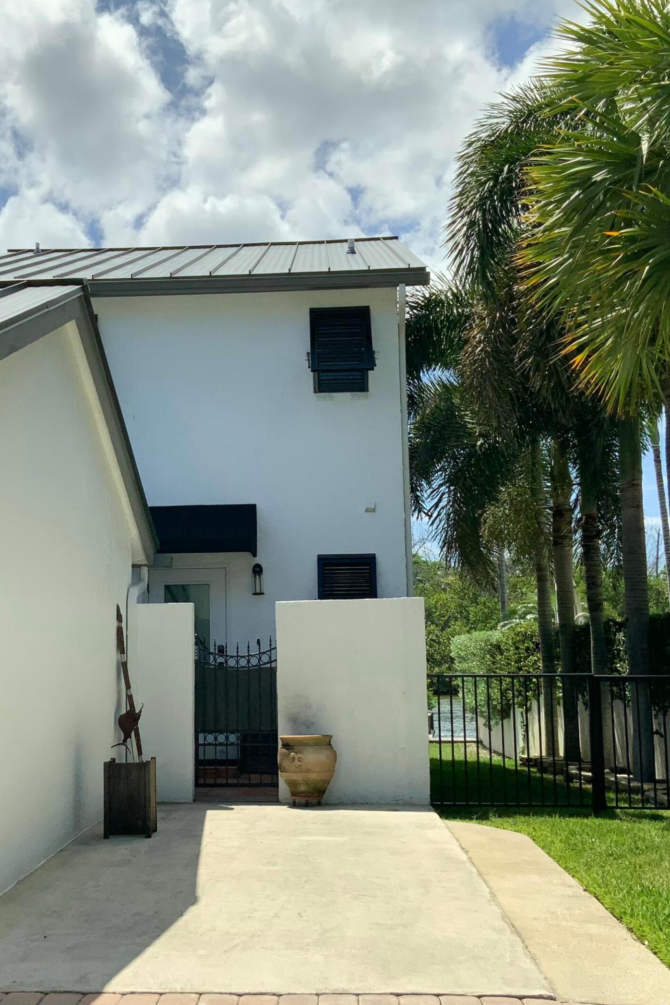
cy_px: 519
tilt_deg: +6.5
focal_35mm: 43
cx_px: 246
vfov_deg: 45.4
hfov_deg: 31.0
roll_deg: +1.0
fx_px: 1200
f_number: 1.8
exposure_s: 1/3322
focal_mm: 3
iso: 16
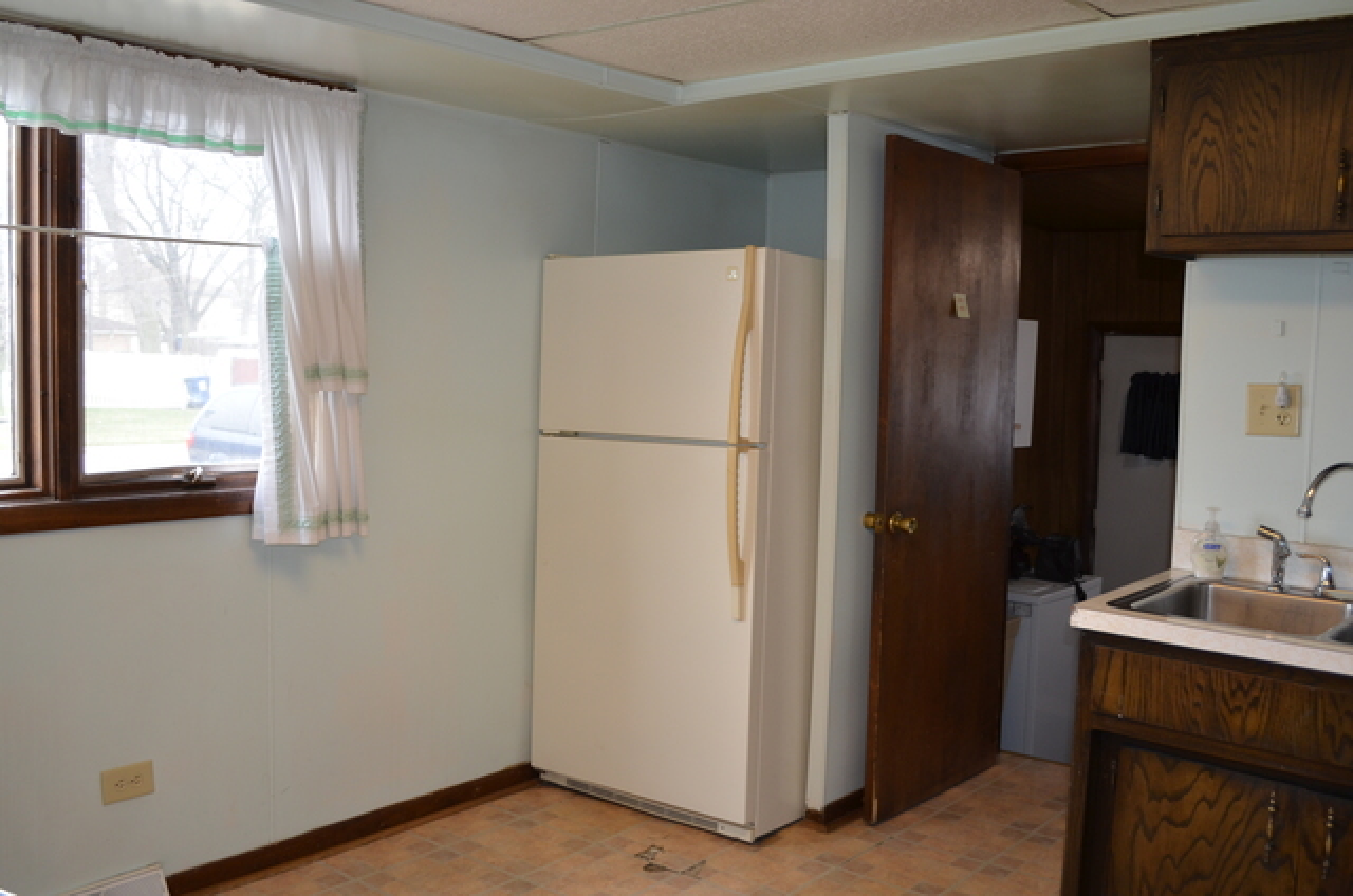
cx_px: 676
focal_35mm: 33
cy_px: 448
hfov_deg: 57.3
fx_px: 1238
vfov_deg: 39.8
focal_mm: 22
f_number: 4
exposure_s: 1/60
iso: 400
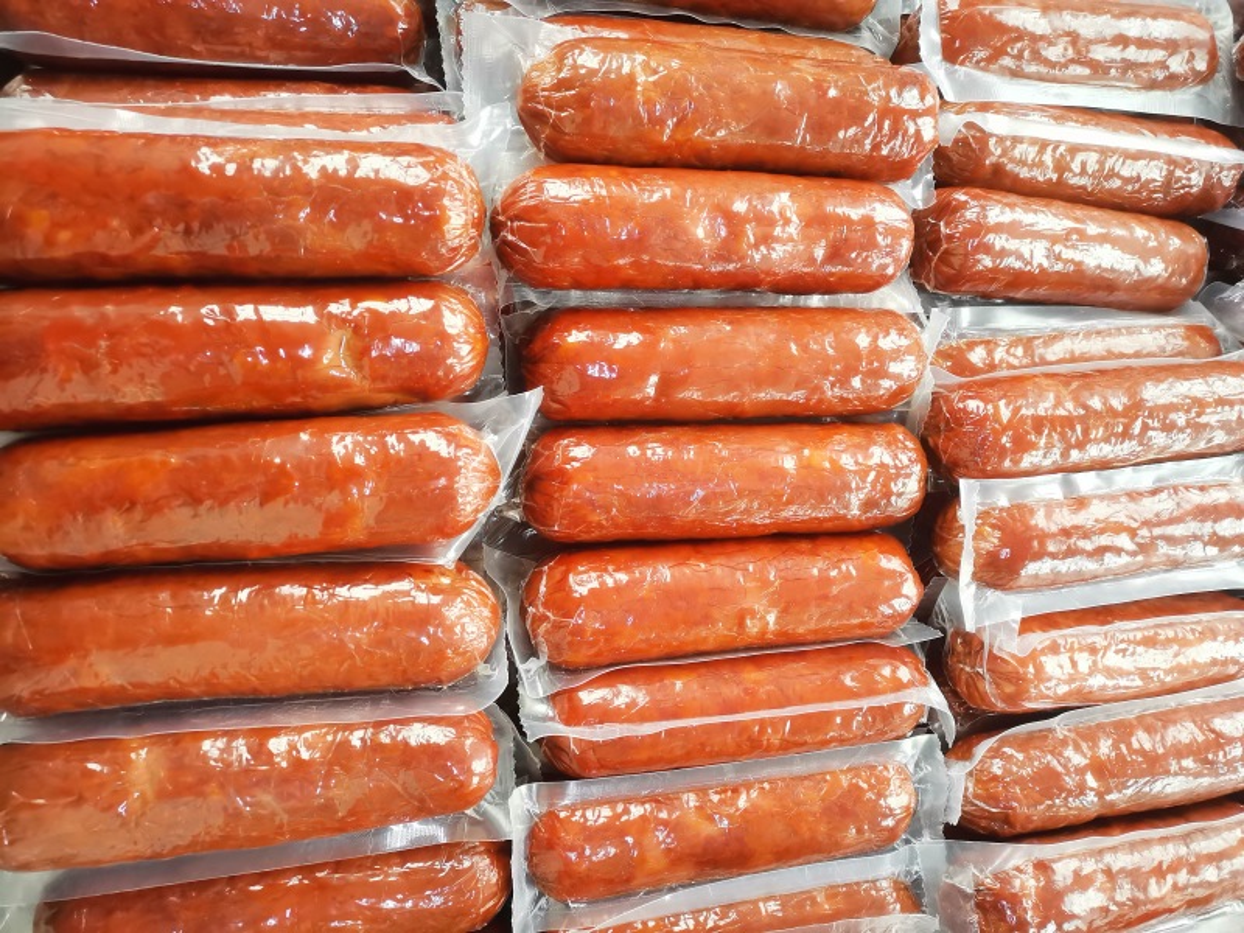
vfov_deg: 53.1
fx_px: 934
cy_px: 466
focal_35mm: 26
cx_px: 622
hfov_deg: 67.3
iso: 400
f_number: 1.8
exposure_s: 1/50
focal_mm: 4.75
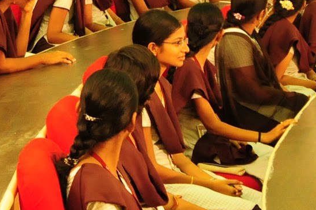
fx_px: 1175
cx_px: 43
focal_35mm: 134
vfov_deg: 10.1
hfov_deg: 15.2
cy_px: -10
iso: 1600
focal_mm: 24
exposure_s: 1/125
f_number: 4.5
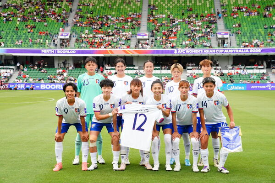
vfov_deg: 21.0
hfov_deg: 30.9
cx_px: 138
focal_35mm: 65
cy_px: 92
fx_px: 497
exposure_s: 1/8000
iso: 5000
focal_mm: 65
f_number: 5.6
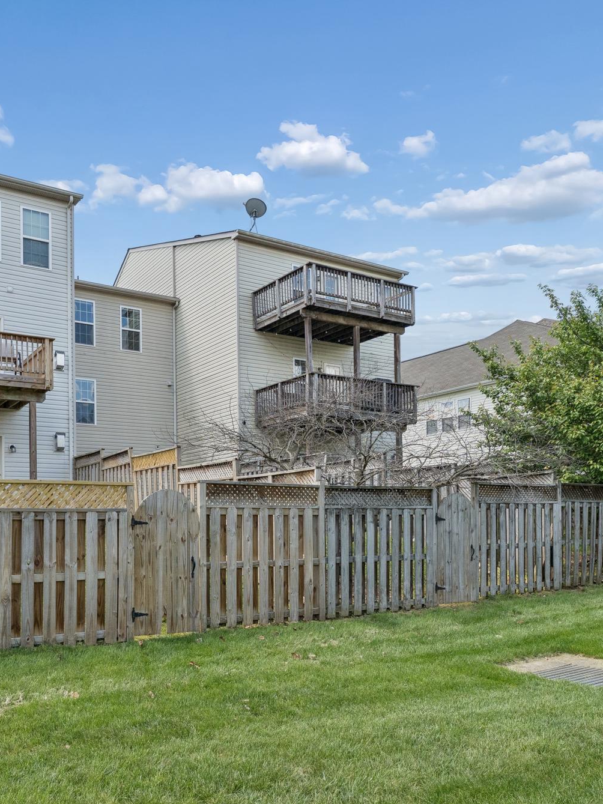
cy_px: 399
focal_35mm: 26
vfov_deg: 67.5
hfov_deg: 52.0
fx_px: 601
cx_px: 190
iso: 1250
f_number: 7.1
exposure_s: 1/1250
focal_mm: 17.6
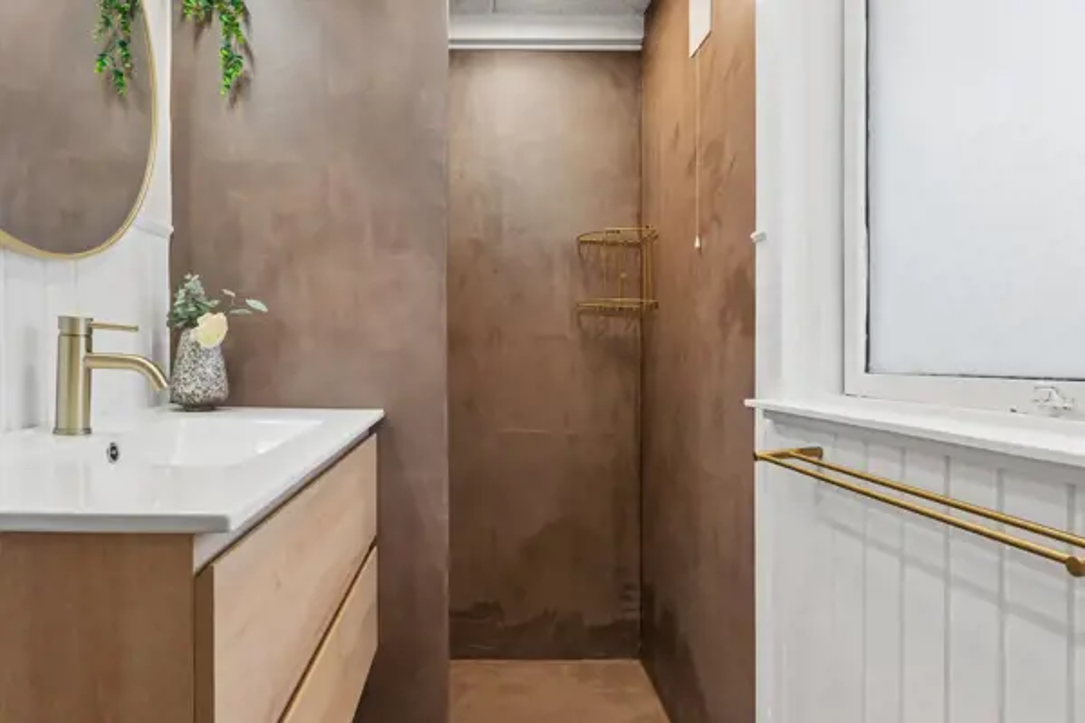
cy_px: 362
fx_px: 655
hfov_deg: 79.2
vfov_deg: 57.8
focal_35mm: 22
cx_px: 542
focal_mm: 14.5
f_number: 8
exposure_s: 1/20
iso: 200
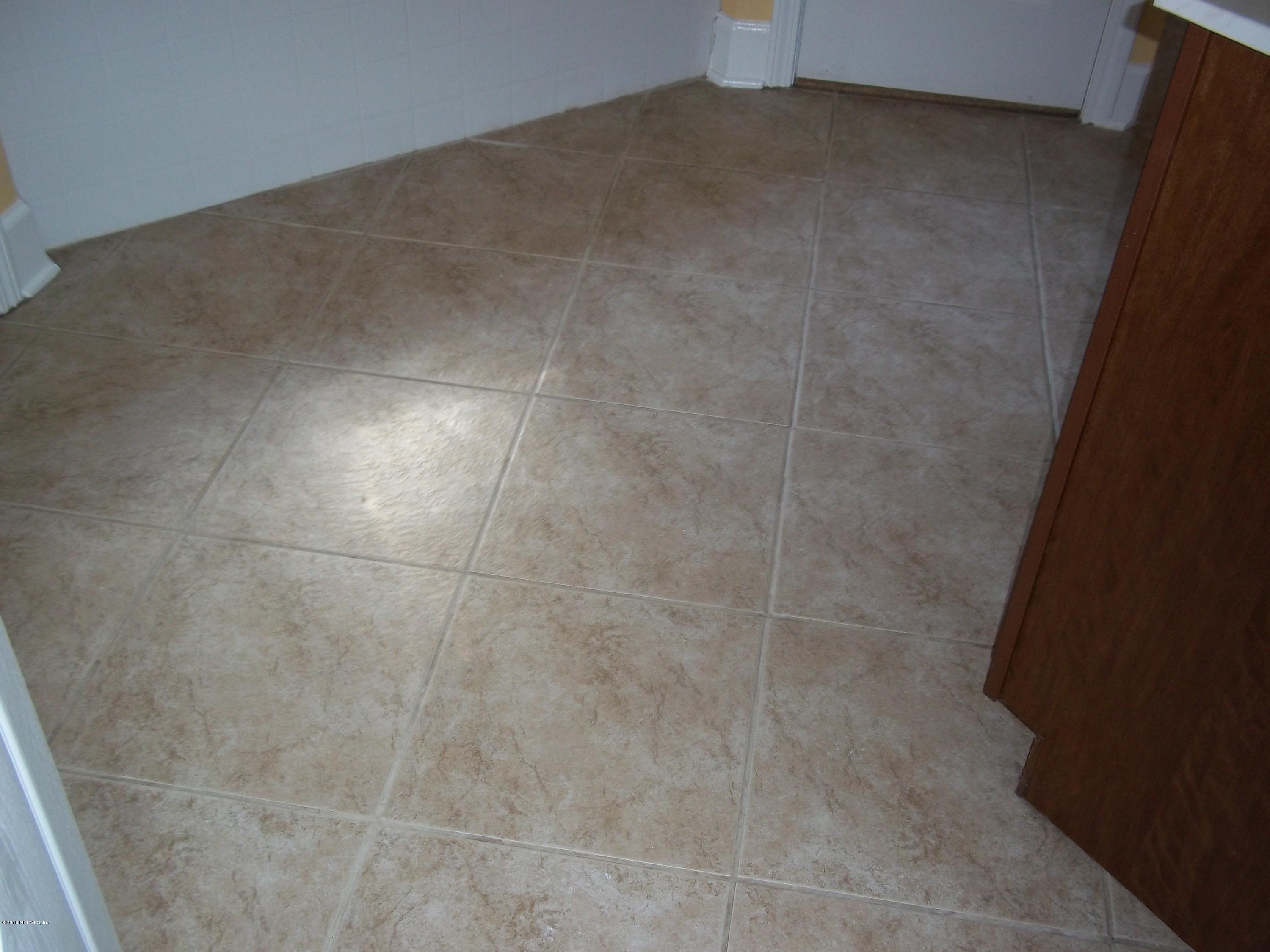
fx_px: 1321
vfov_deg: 39.7
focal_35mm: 36
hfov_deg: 51.4
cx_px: 635
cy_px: 476
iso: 80
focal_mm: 6.5
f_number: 3.1
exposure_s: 1/30
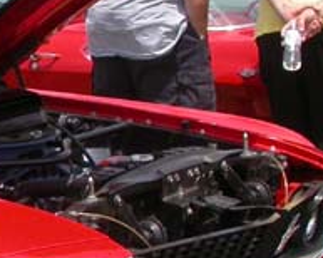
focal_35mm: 154
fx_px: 1471
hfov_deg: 11.7
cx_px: -239
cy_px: 163
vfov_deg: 10.0
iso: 100
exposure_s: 1/337
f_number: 6.7
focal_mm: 7.85
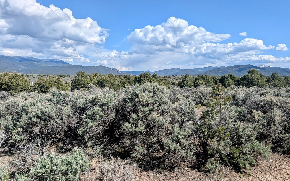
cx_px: 145
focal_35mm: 26
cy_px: 102
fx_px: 205
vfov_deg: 47.5
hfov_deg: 70.4
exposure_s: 1/1497
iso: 21
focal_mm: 6.9
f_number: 1.68
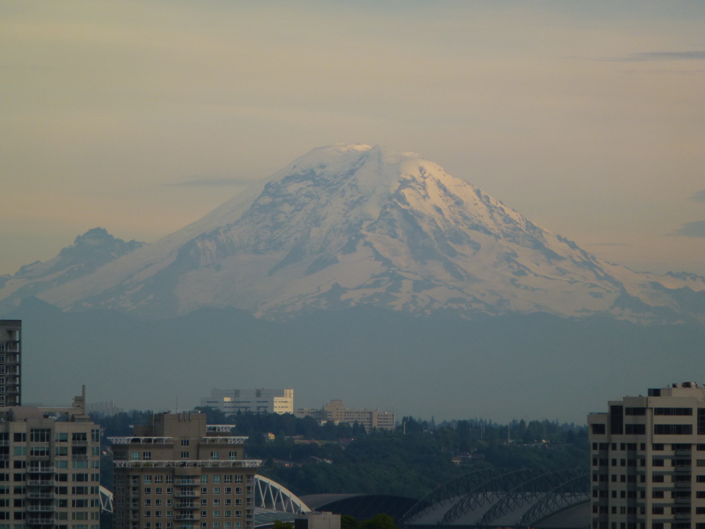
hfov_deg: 5.0
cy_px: 264
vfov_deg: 3.8
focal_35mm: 396
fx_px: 8065
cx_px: 352
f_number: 5.9
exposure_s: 1/125
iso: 100
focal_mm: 68.8
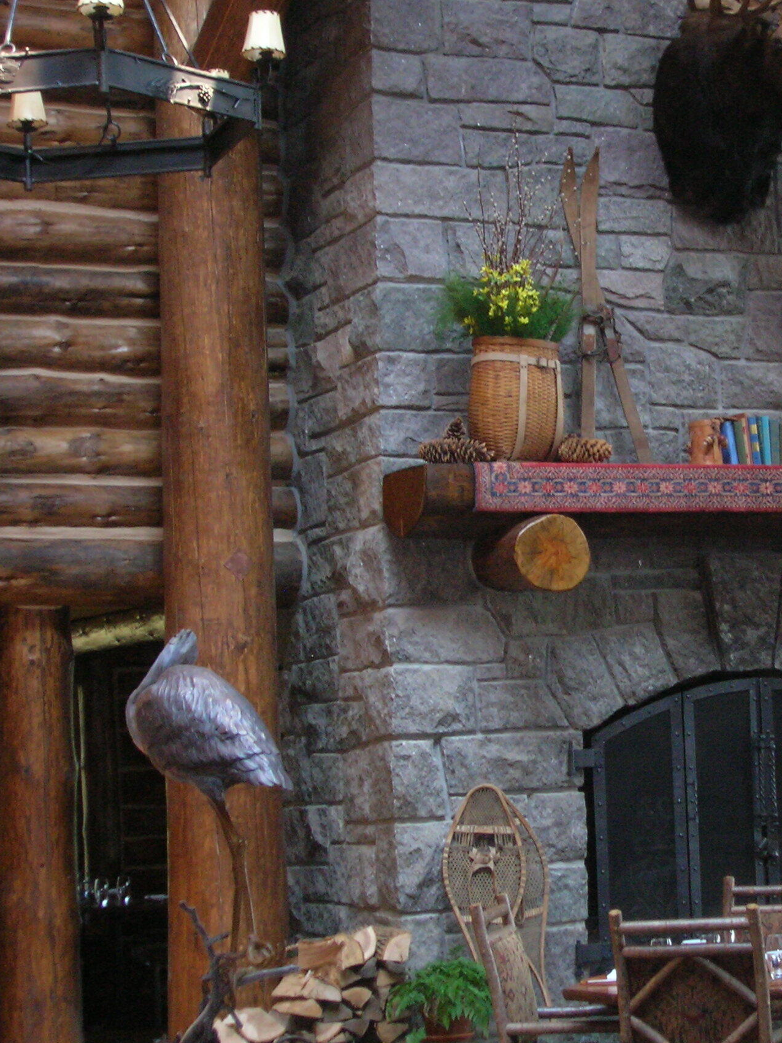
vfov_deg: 25.0
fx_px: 2349
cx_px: 668
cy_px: 524
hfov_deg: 18.6
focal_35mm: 78
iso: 175
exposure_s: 1/60.1
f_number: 3.5
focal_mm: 9.7
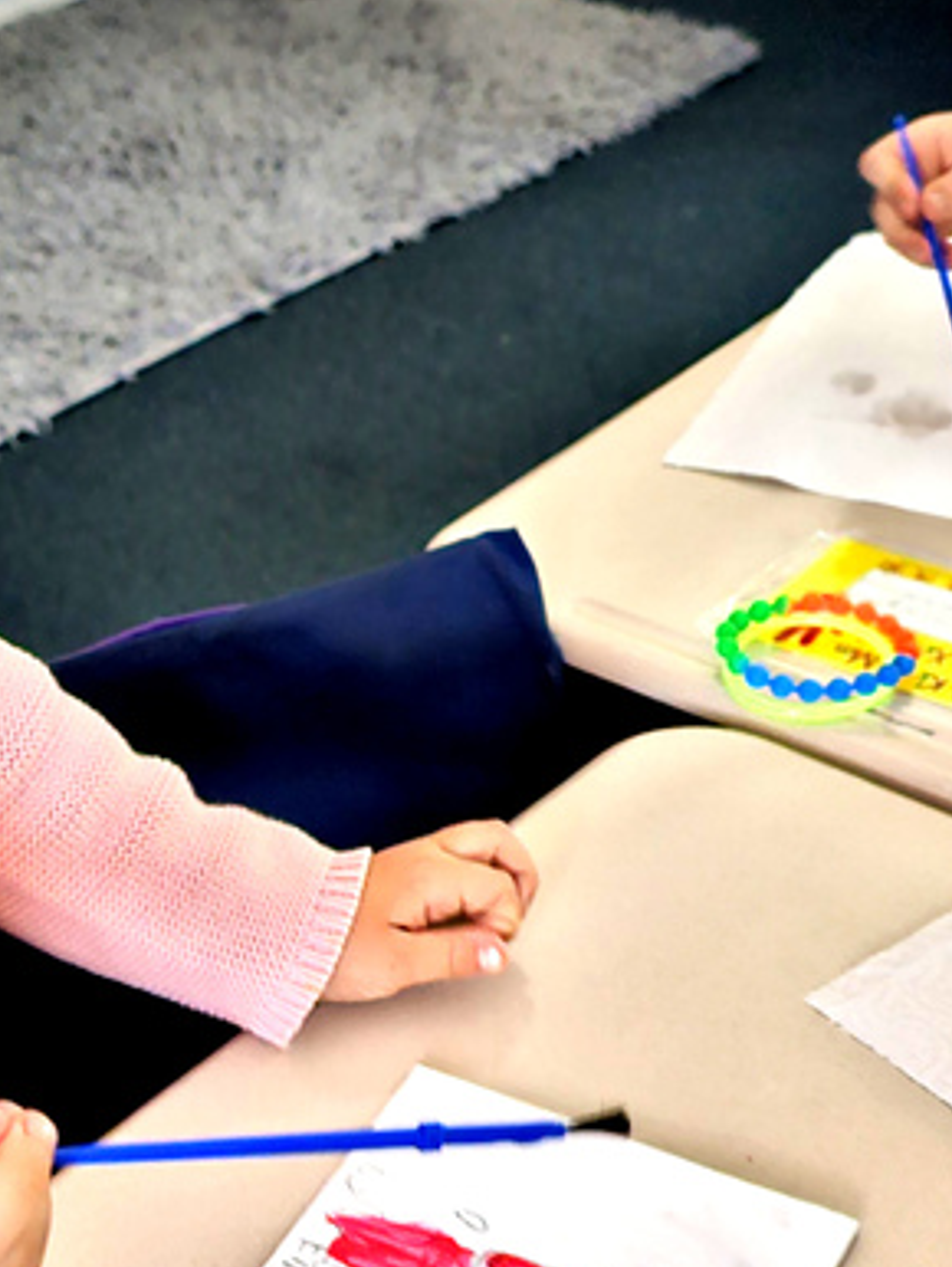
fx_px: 2234
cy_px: 1001
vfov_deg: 30.9
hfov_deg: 23.9
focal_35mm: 61
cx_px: 279
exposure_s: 1/15
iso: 1250
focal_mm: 6.3
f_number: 1.7
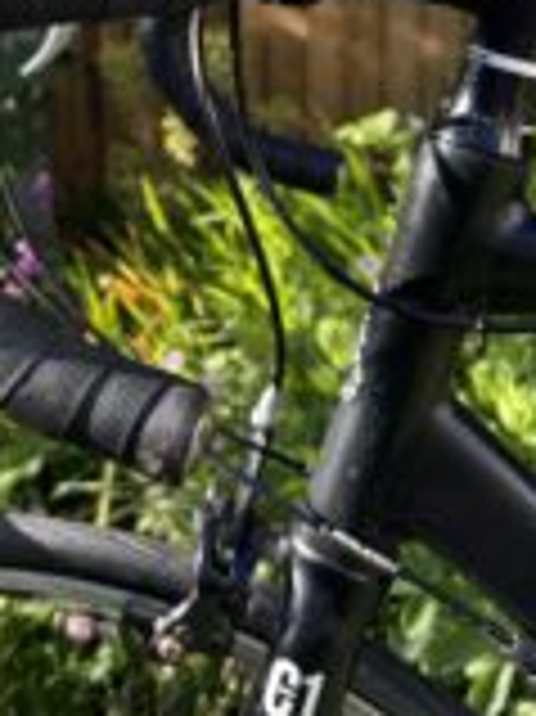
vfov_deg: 32.0
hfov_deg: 23.8
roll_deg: +2.7
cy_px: 167
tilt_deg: -13.4
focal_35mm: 59
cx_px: 14
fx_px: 1220
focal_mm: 5.96
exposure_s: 1/477
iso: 50
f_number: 1.6
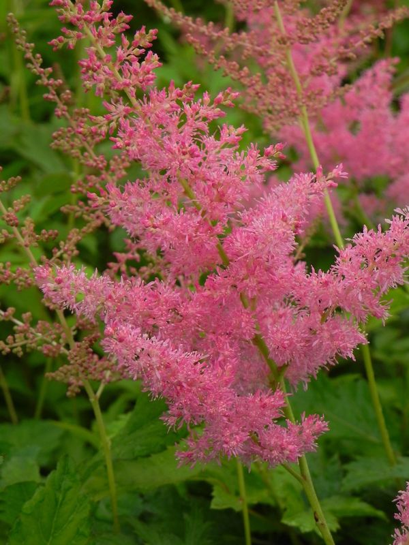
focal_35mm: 117
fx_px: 1843
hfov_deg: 12.7
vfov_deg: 16.8
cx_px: 204
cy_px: 272
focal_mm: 20.8
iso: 160
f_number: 4.5
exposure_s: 1/100
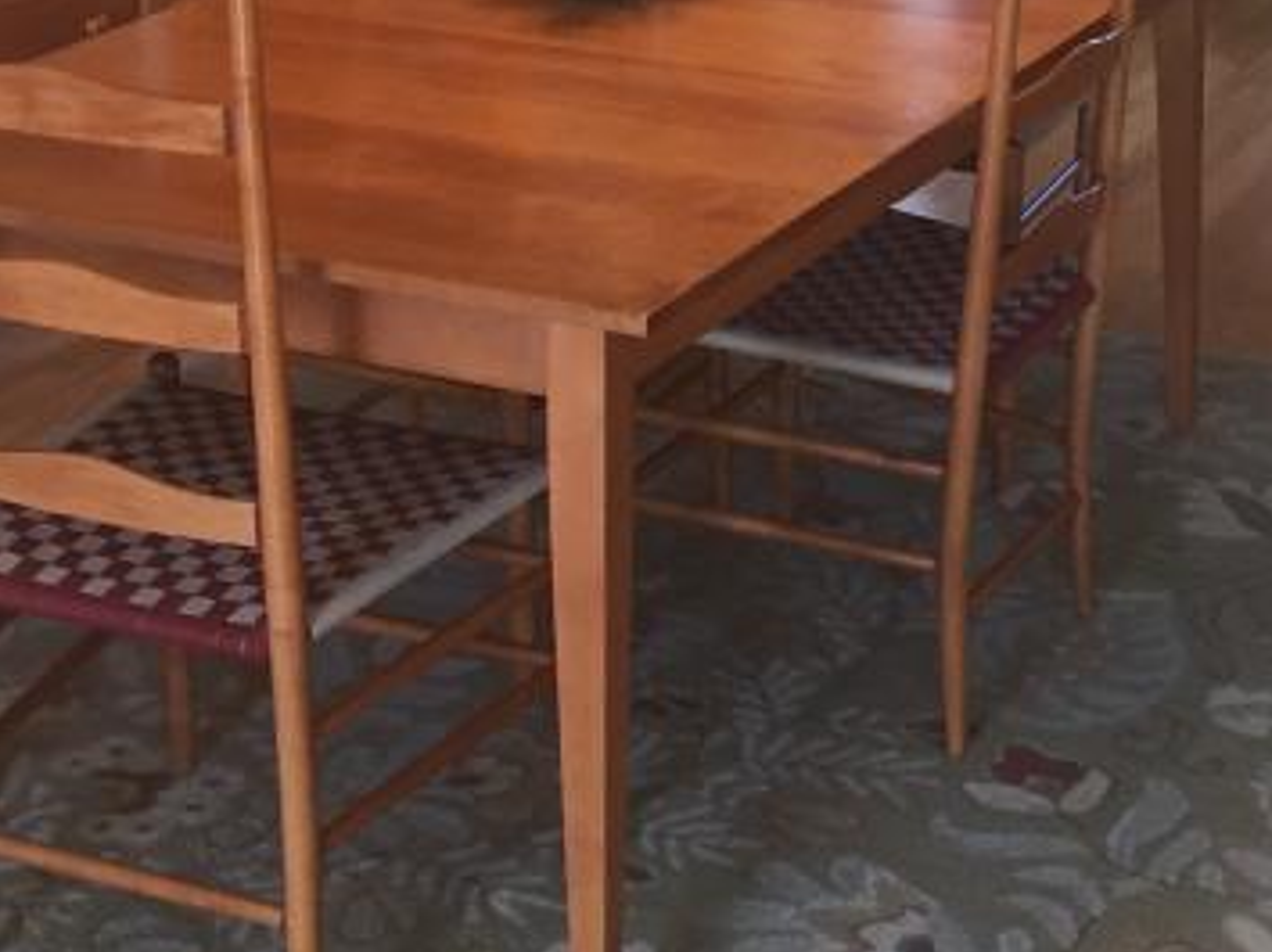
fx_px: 3085
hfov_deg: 23.2
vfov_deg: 16.7
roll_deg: -0.2
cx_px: 791
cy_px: -244
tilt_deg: -8.9
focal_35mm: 84
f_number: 2.2
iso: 50
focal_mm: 4.15
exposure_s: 1/30
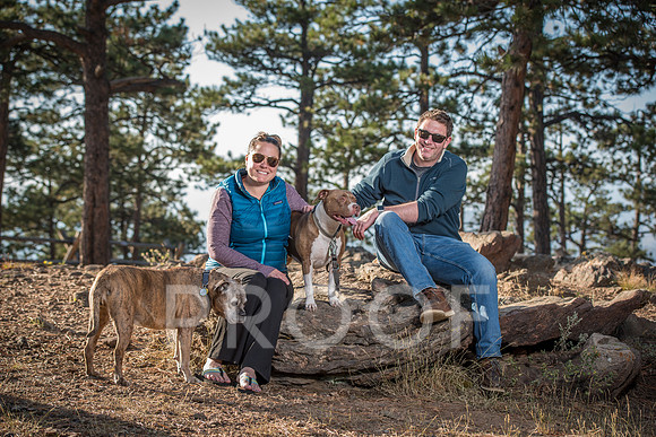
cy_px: 218
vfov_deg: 13.4
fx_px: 1859
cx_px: 328
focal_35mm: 102
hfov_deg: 20.0
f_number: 4
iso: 50
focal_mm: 102
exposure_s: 1/200
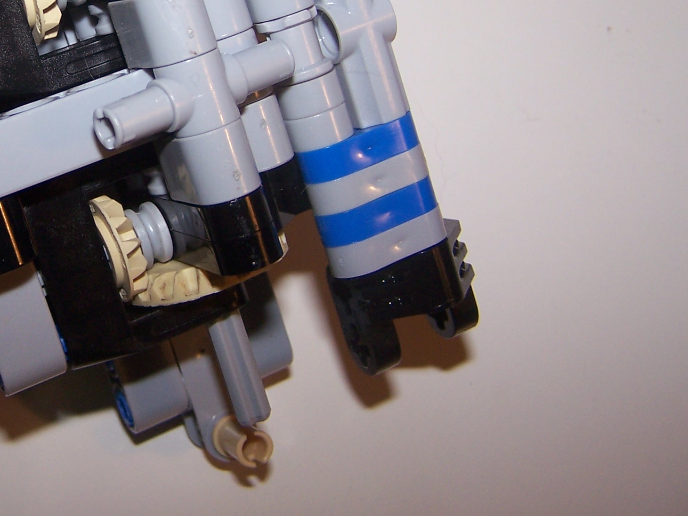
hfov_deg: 28.1
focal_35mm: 67
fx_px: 1332
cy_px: 68
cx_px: 97
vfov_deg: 21.5
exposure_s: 1/60
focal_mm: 6.3
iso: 80
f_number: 2.8
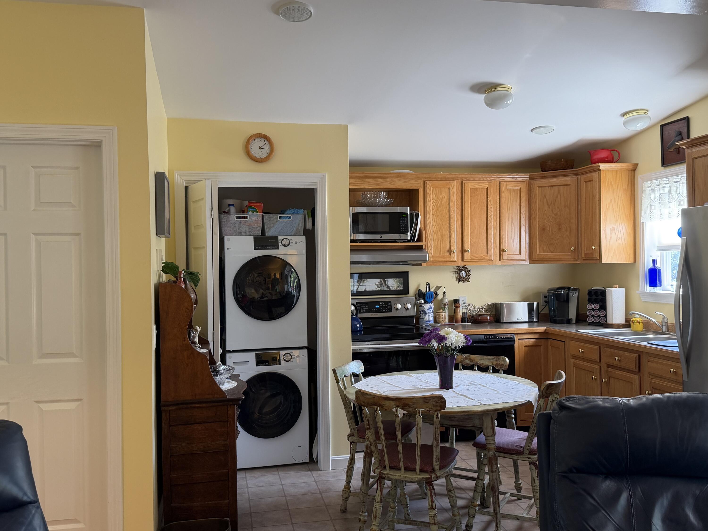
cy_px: 266
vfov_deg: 56.8
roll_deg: +1.3
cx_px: 354
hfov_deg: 71.6
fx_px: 491
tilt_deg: -1.2
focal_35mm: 24
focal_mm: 6.76
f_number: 1.78
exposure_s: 1/60
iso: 125
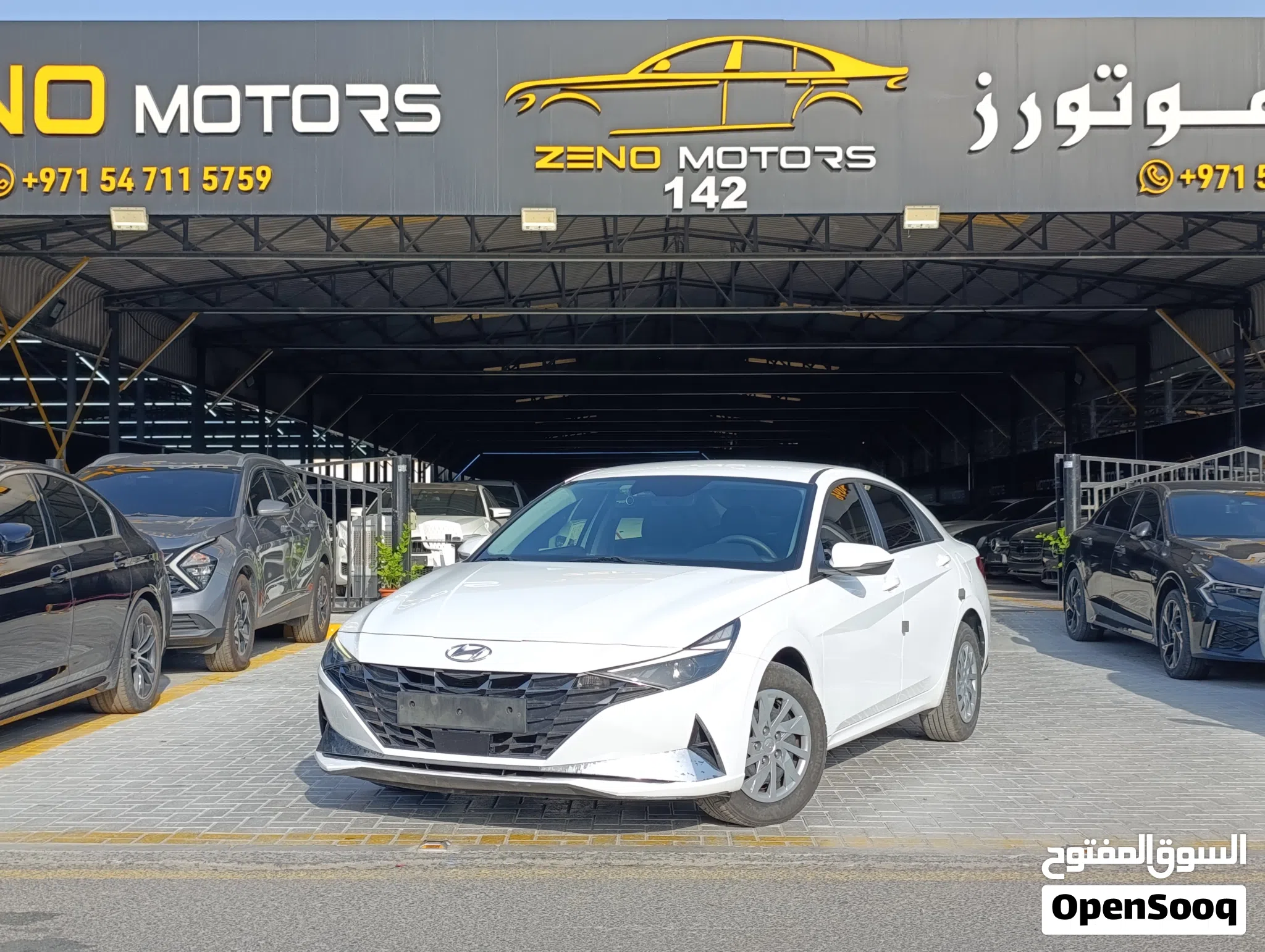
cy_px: 476
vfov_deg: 31.6
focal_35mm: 46
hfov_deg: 41.2
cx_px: 632
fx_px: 1683
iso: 53
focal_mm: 6.11
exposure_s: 1/548
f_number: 1.65
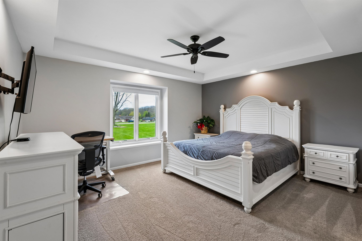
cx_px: 181
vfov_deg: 74.1
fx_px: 160
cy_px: 120
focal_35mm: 16
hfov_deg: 97.1
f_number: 13
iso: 400
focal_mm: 15.9
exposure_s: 1/4
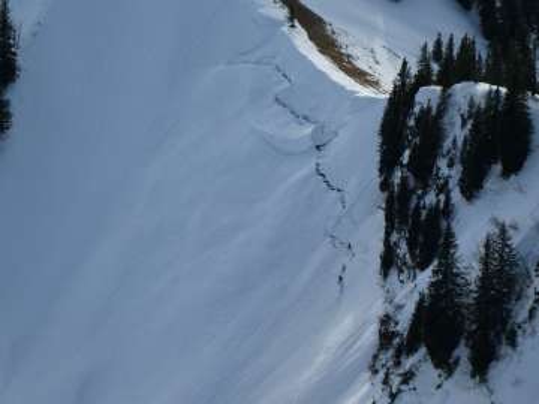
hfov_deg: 7.9
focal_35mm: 250
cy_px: 202
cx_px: 270
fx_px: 3893
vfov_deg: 5.9
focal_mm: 44.8
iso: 80
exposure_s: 1/500
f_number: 5.6
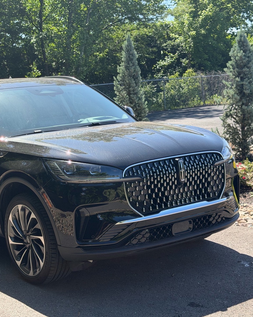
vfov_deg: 30.0
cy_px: 159
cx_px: 63
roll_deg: +2.3
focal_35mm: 63
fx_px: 590
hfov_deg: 24.0
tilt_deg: -3.8
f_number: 1.78
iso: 100
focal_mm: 6.76
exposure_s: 1/2033
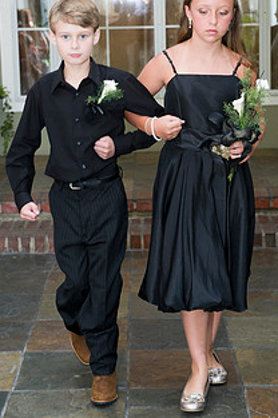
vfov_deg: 22.9
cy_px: 180
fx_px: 1033
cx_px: 154
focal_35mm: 89
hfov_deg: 15.3
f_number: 5.6
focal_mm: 62
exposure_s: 1/100
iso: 800
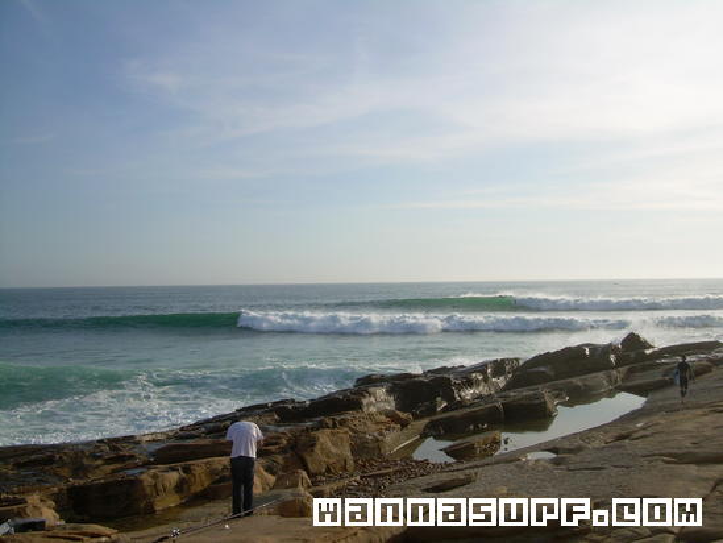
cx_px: 362
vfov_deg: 37.7
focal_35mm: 38
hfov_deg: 49.0
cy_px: 272
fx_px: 794
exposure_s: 1/648
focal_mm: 6.3
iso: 50
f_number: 4.6
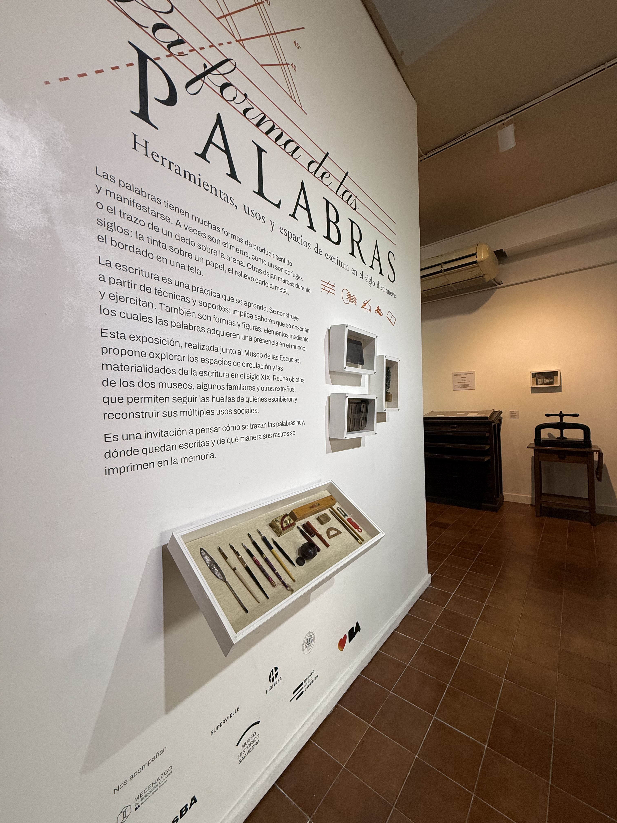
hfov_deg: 85.7
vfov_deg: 102.1
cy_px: 412
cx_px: 308
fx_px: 333
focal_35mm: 14
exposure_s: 1/120
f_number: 2.2
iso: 160
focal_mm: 2.22
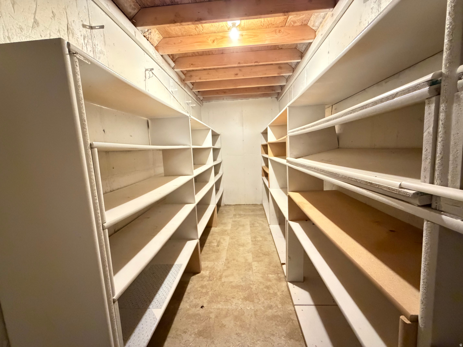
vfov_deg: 85.7
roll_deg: +3.2
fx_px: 187
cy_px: 174
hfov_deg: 102.1
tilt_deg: -8.1
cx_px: 232
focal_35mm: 14
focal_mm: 2.22
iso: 2000
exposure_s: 1/30
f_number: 2.2
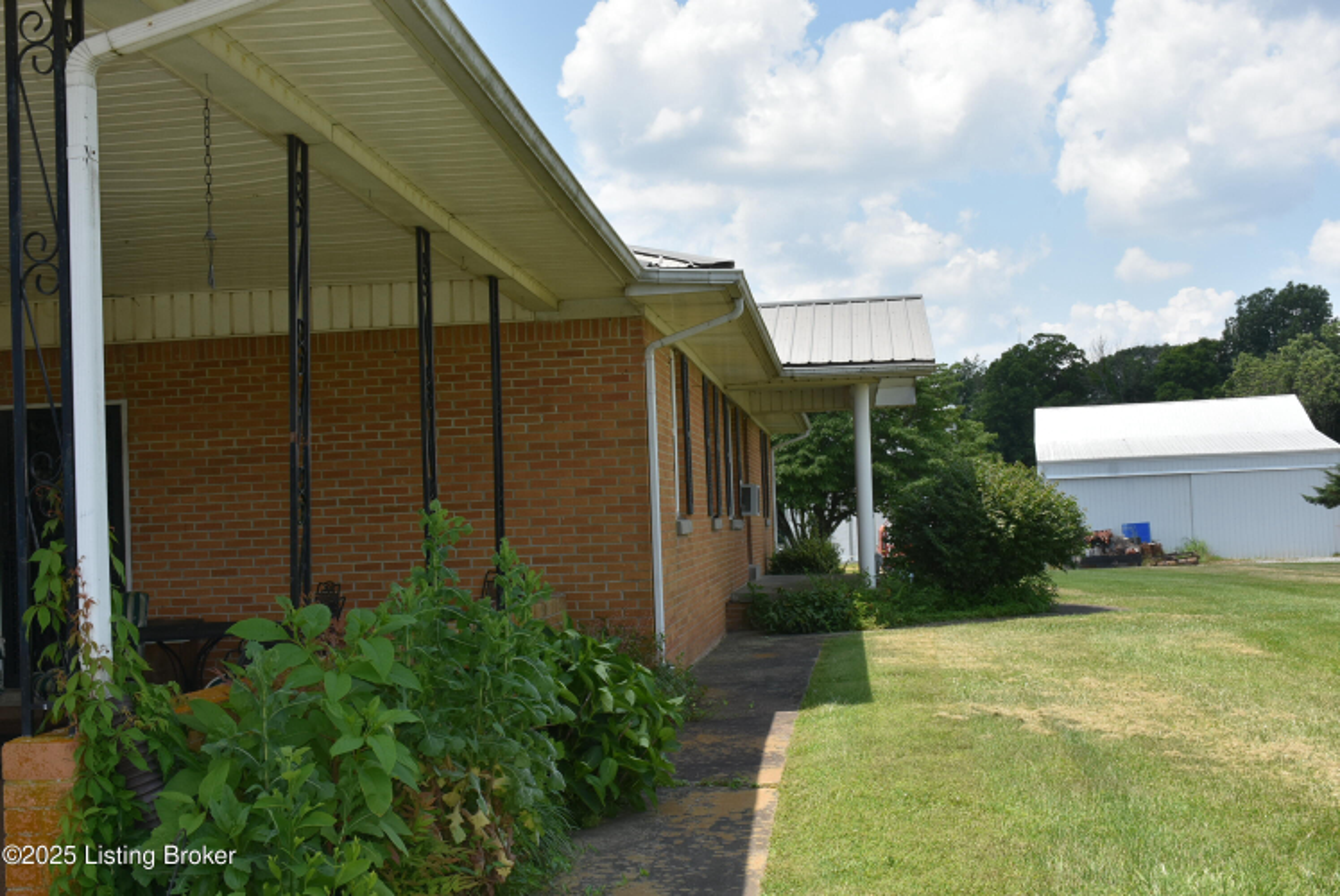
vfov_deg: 29.9
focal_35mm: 45
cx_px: 670
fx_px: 1676
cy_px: 448
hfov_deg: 43.6
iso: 250
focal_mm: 30
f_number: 11
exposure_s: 1/250
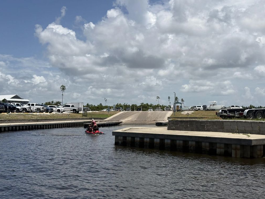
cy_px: 101
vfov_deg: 29.7
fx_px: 375
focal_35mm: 49
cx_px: 134
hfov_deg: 38.9
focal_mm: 6.76
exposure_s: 1/9901
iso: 64
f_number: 1.78
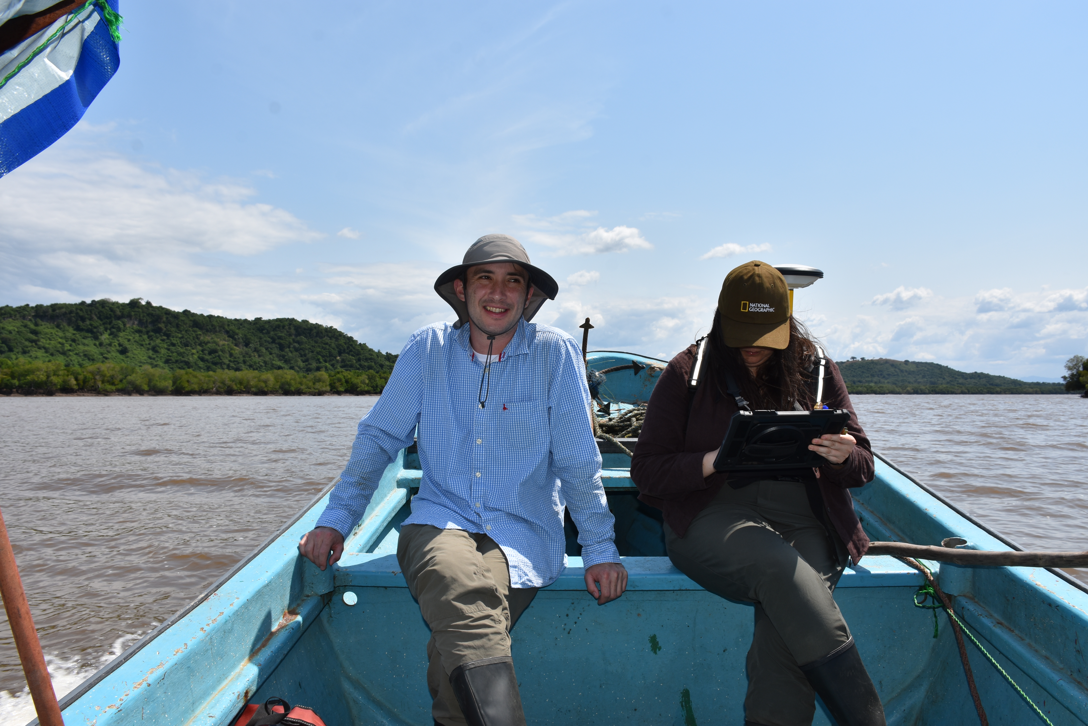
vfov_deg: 47.9
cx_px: 544
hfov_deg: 67.4
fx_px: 816
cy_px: 363
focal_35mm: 27
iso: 100
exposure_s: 1/250
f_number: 9
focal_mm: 18
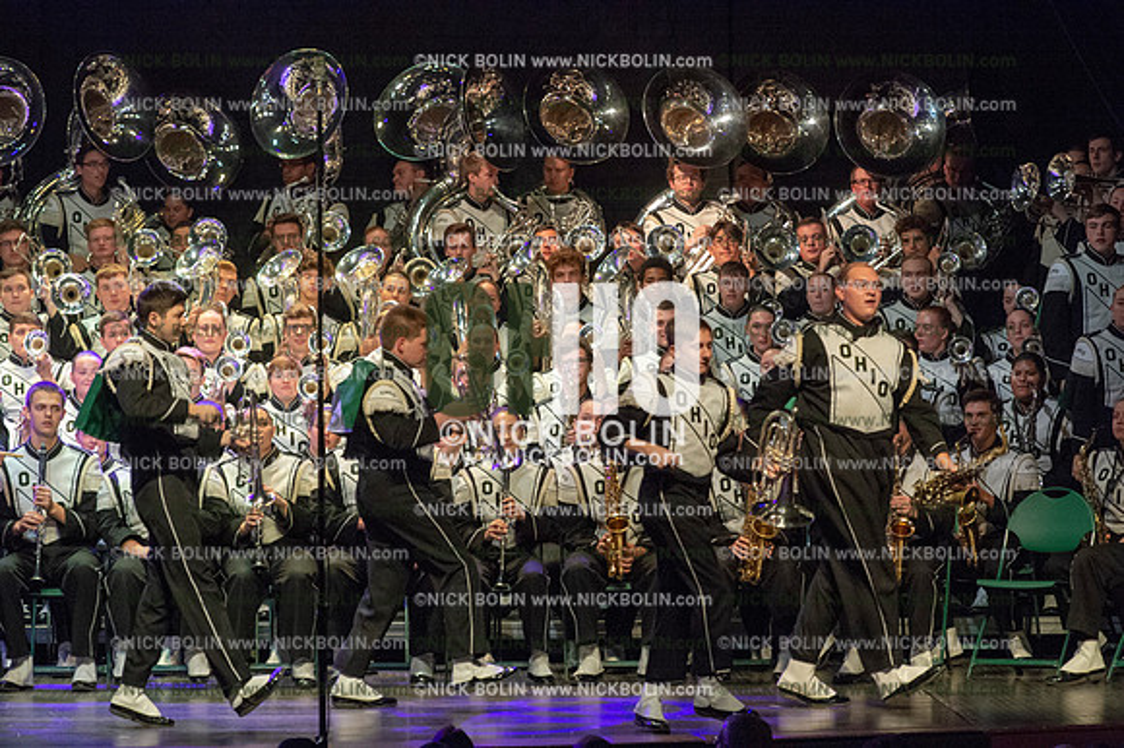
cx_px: 562
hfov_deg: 10.3
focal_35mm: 200
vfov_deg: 6.9
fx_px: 6241
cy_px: 374
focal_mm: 200
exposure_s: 1/400
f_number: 5.6
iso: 8000
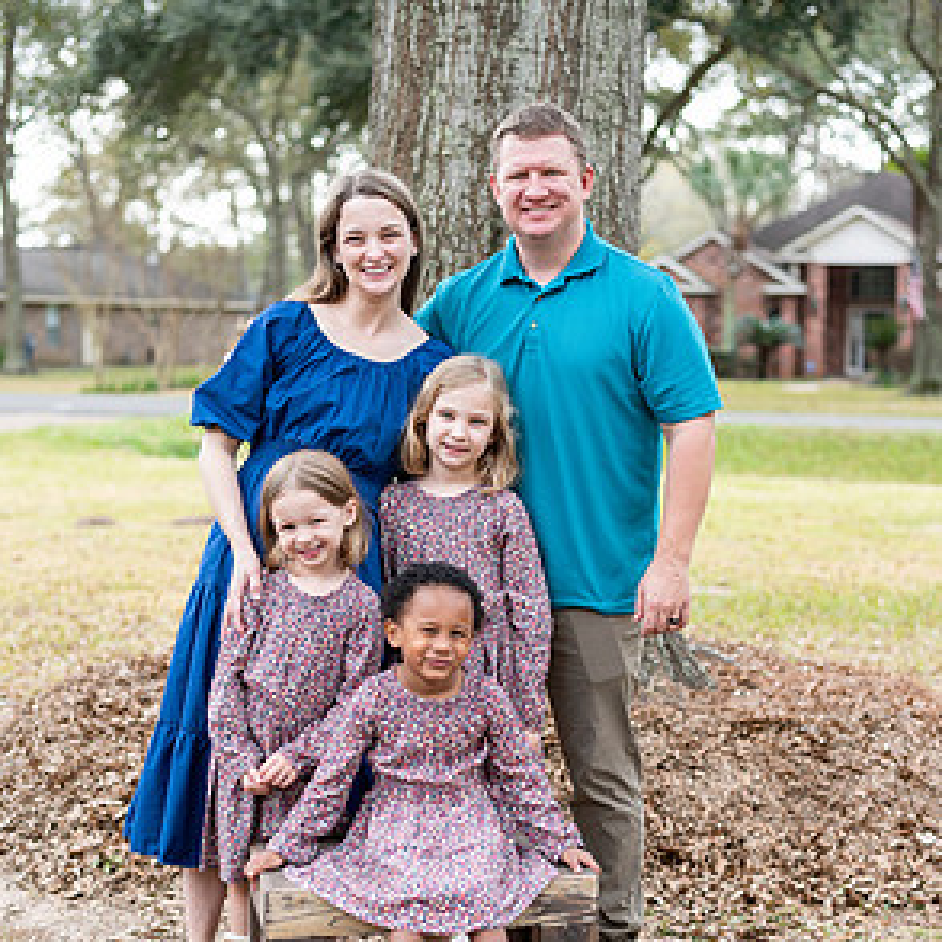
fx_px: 2001
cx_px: 468
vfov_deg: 26.3
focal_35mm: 65
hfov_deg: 26.5
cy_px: 644
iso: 200
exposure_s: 1/640
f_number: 2.5
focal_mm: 50
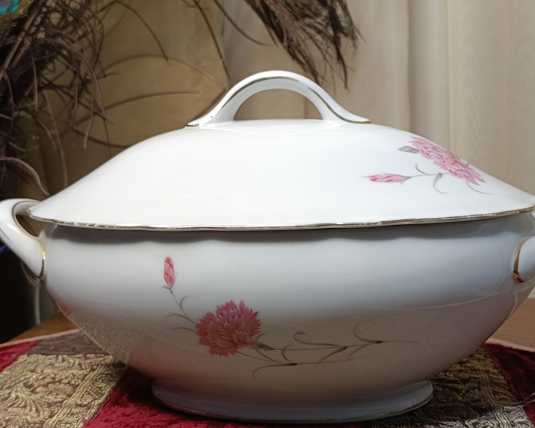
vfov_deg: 27.6
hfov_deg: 34.1
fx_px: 871
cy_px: 238
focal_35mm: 55
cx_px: 272
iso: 373
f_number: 1.65
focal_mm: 6.11
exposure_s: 1/100
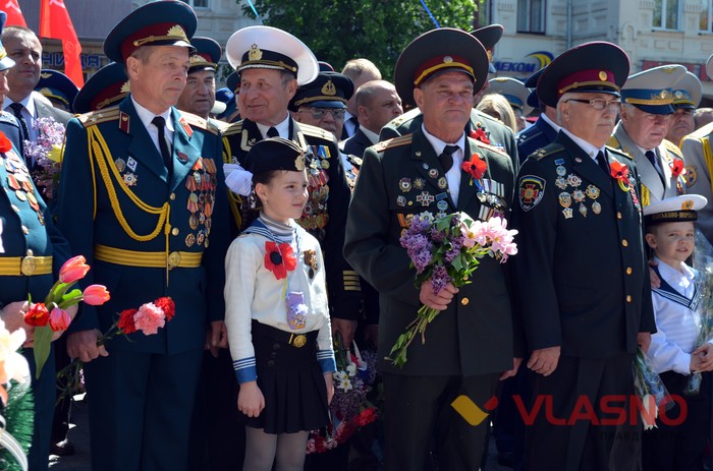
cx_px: 356
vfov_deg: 20.1
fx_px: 1334
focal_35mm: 68
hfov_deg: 29.9
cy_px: 236
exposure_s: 1/200
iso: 200
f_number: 7.1
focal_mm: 45
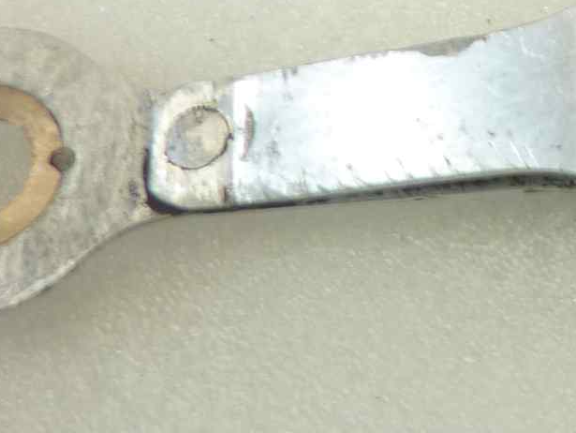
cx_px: 982
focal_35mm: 104
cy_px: -174
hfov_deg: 16.4
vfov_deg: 13.6
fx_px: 1732
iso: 80
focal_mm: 4.1
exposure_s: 1/25
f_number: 3.3
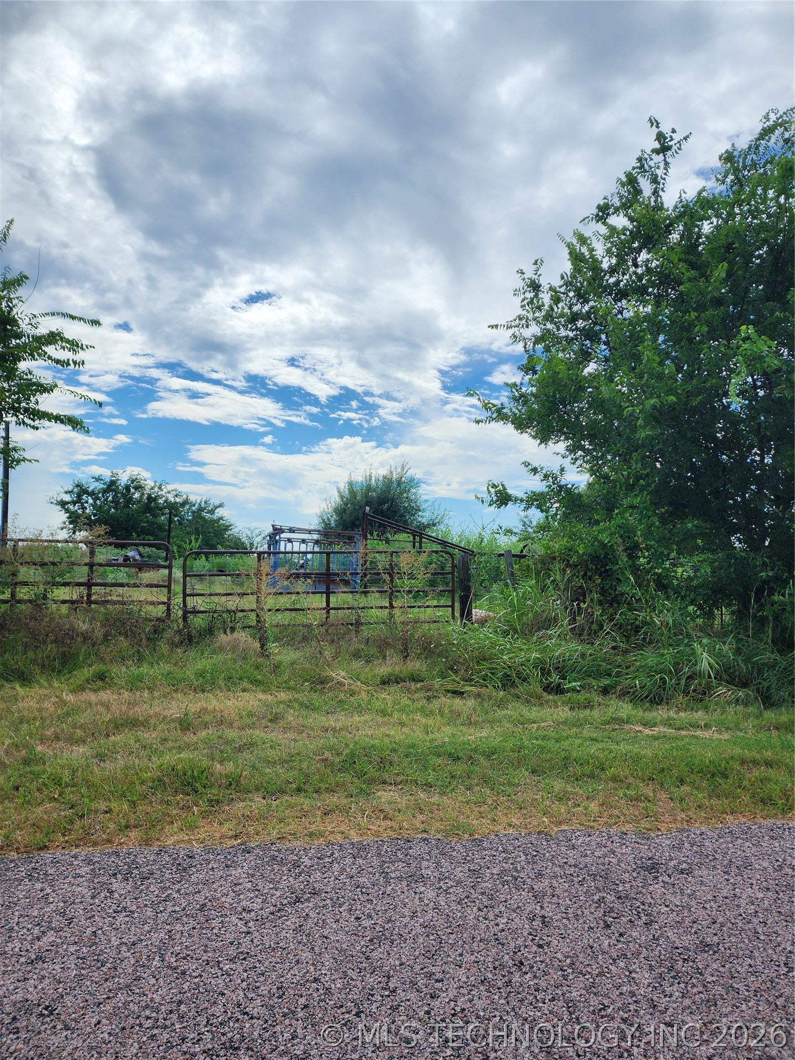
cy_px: 530
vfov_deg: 73.9
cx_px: 398
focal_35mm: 23
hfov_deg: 58.9
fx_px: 704
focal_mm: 6.4
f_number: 1.8
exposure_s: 1/1994
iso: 12
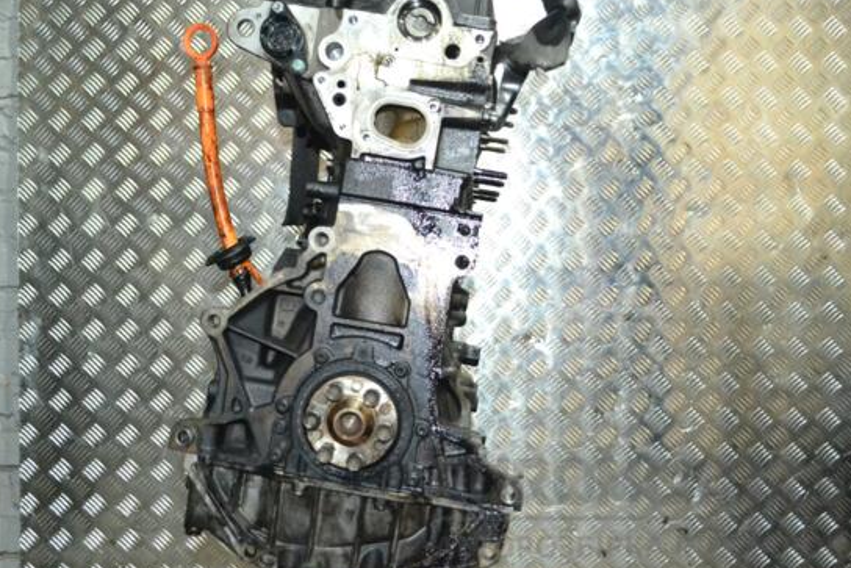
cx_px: 405
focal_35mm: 43
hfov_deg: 45.4
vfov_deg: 31.2
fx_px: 1017
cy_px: 274
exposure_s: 1/60
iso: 2500
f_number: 4.2
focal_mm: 26
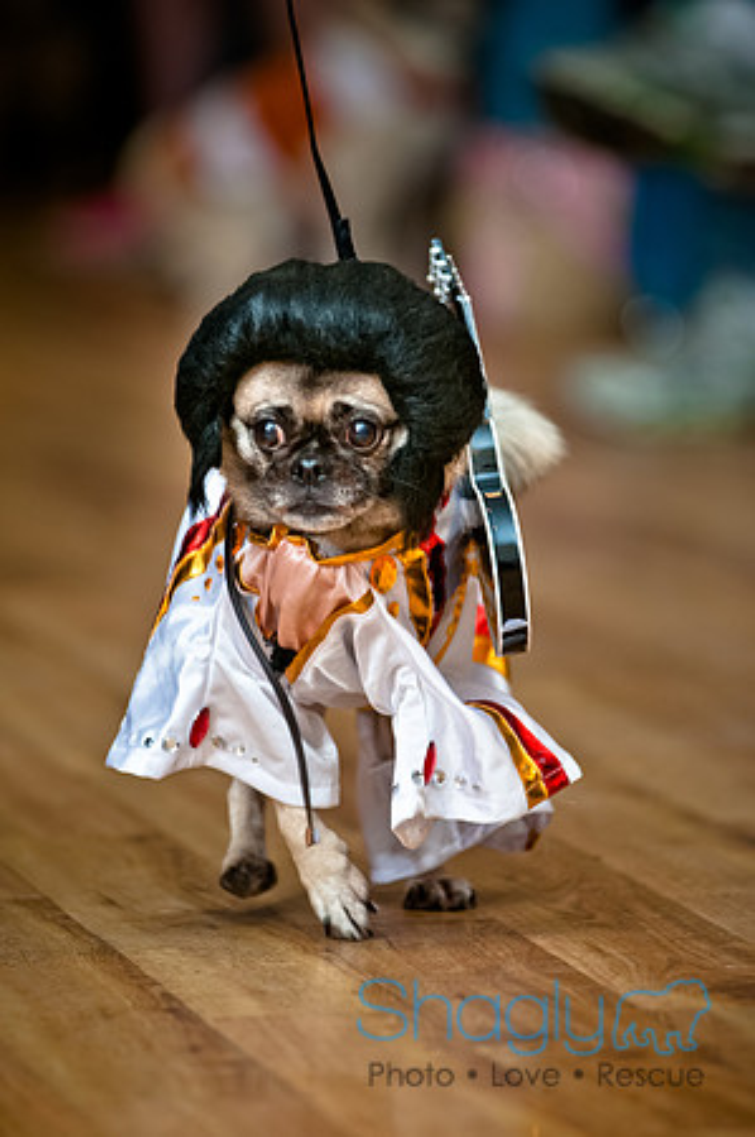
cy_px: 568
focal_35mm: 300
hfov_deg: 4.6
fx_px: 9459
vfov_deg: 6.9
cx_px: 378
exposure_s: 1/200
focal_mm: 200
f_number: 2.8
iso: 200
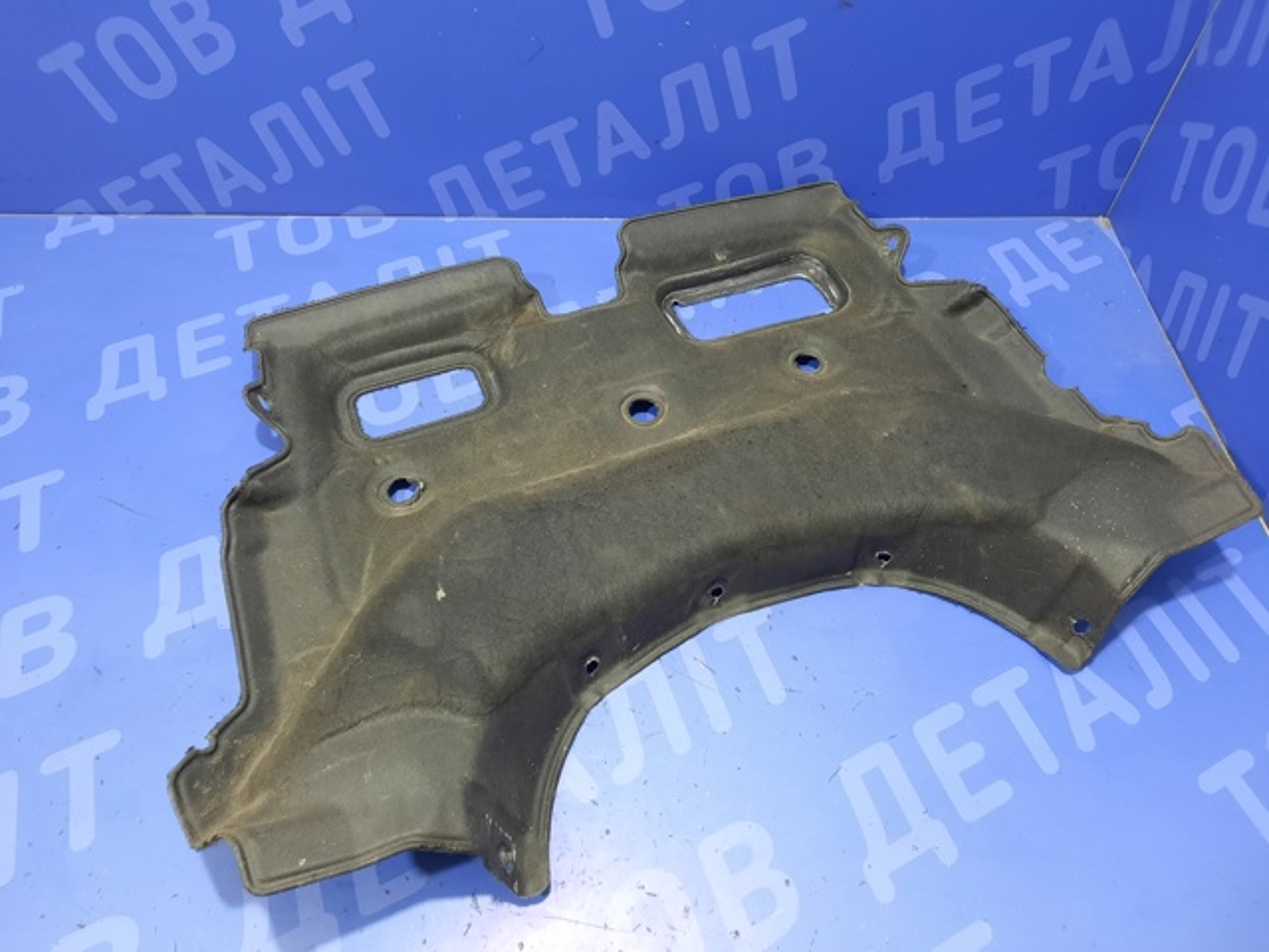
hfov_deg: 69.4
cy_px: 476
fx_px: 916
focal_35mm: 25
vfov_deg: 54.9
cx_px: 634
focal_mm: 4.6
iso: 400
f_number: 2
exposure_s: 1/25
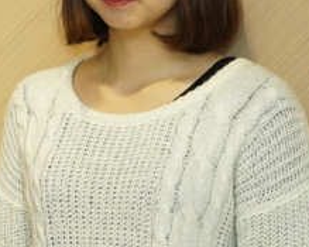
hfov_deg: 6.6
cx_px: -234
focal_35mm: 285
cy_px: -61
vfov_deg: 5.4
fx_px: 2605
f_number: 2
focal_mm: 65
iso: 100
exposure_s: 1/60
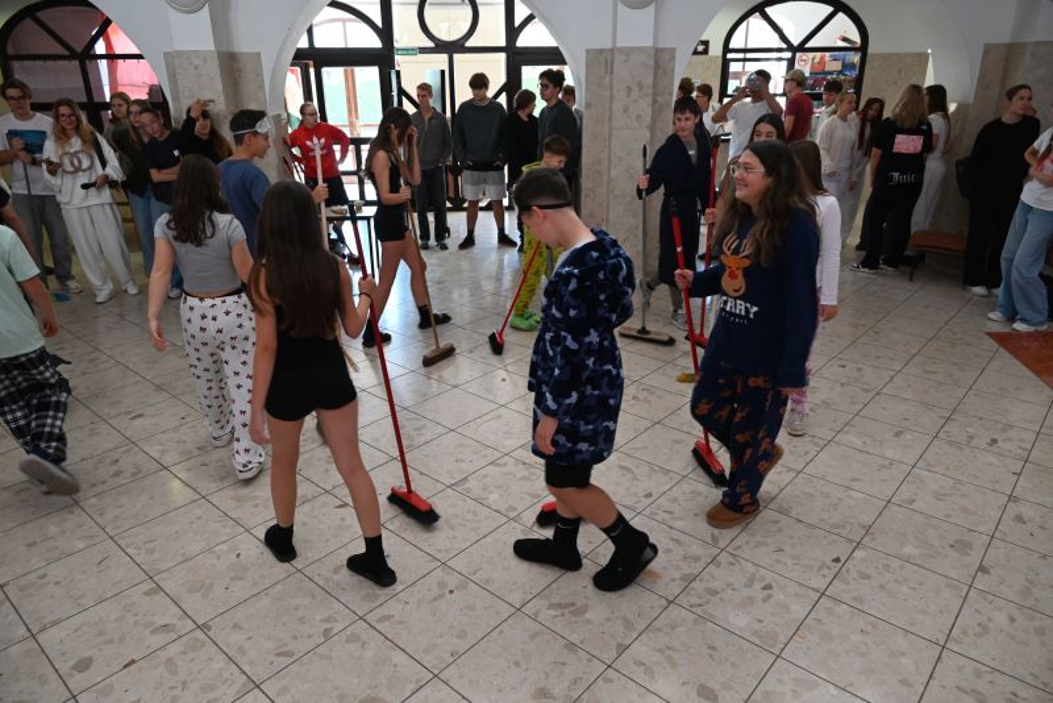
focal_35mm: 24
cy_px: 352
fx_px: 717
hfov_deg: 72.6
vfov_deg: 52.2
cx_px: 526
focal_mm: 24.5
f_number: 5.6
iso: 1600
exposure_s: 1/125
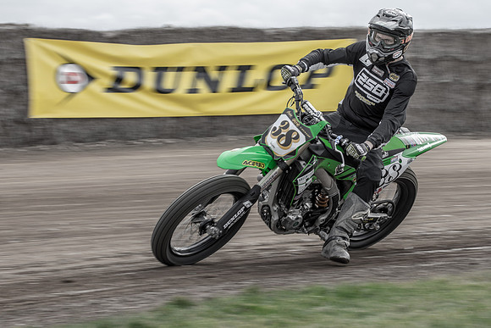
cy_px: 124
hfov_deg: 13.2
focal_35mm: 156
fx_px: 2126
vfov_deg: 8.8
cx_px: 284
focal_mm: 82
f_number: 9
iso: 125
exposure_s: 1/125
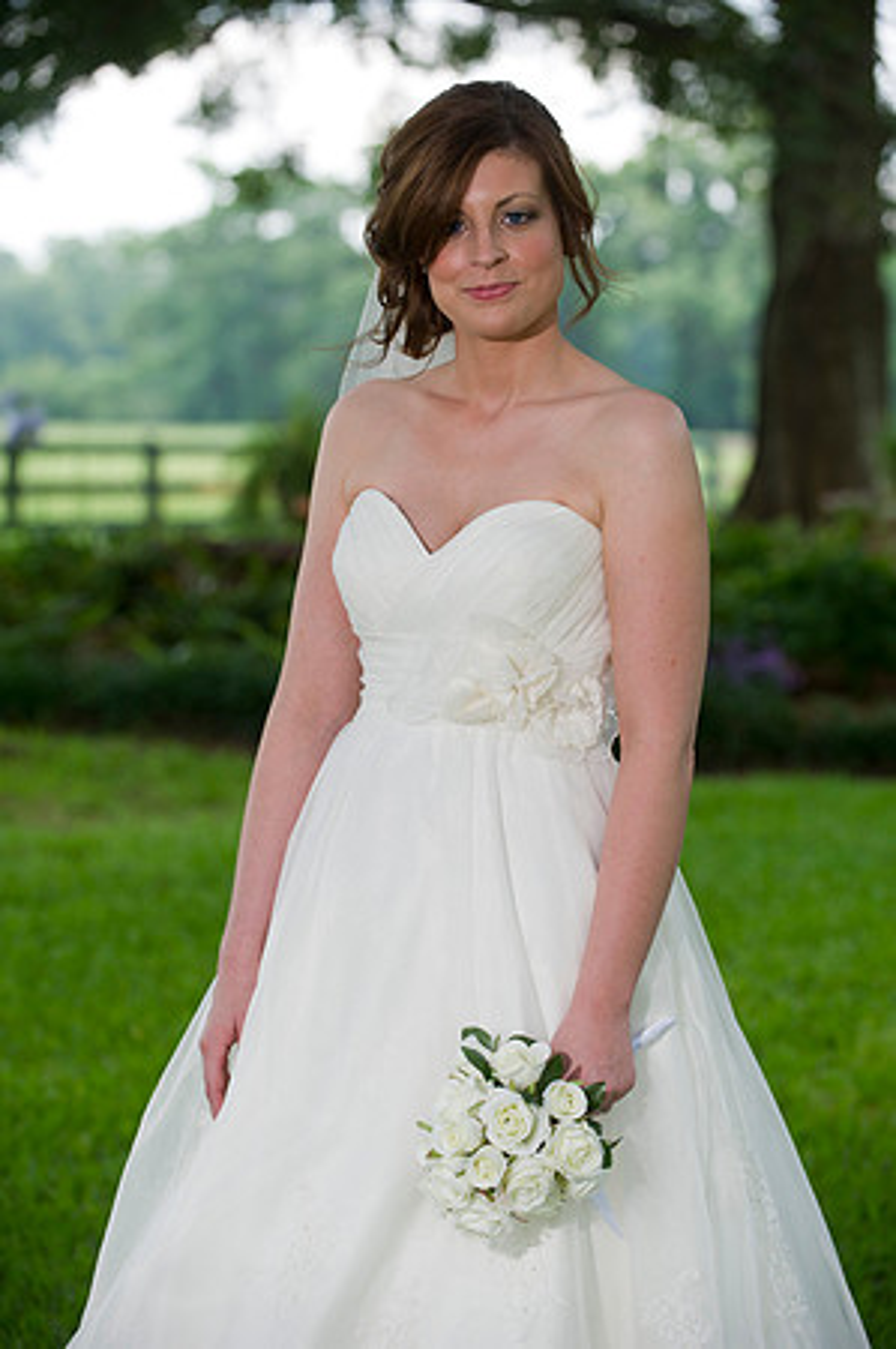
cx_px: 448
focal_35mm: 105
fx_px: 3929
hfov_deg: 13.0
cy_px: 674
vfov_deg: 19.5
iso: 500
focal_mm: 105
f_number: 3.5
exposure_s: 1/400
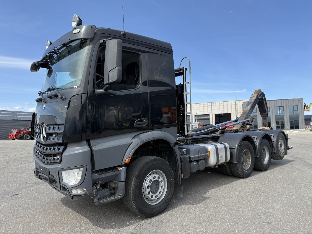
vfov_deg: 56.8
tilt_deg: +3.5
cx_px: 156
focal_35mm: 24
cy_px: 117
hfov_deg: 71.6
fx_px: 216
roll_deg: +1.4
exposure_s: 1/2232
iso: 100
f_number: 1.78
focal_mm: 6.76
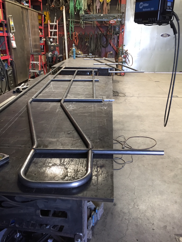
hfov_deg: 48.2
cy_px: 121
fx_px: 203
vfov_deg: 61.7
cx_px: 91
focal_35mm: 29
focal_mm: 4.15
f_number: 2.2
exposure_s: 1/30
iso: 50
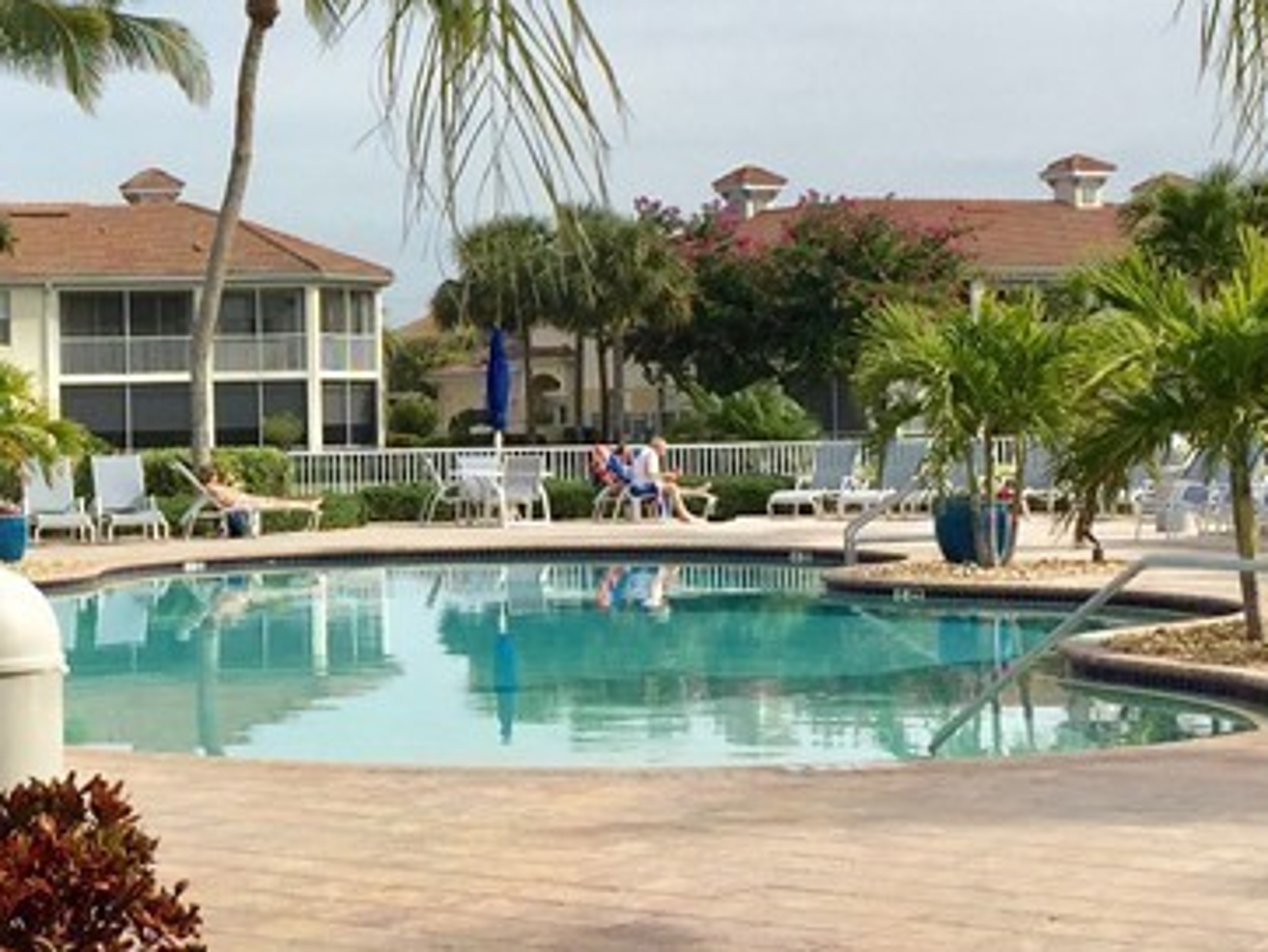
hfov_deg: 23.1
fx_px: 3006
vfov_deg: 18.0
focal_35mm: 82
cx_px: 77
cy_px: 374
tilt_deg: +0.2
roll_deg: +0.9
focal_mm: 4.15
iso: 32
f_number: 2.2
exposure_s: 1/2475
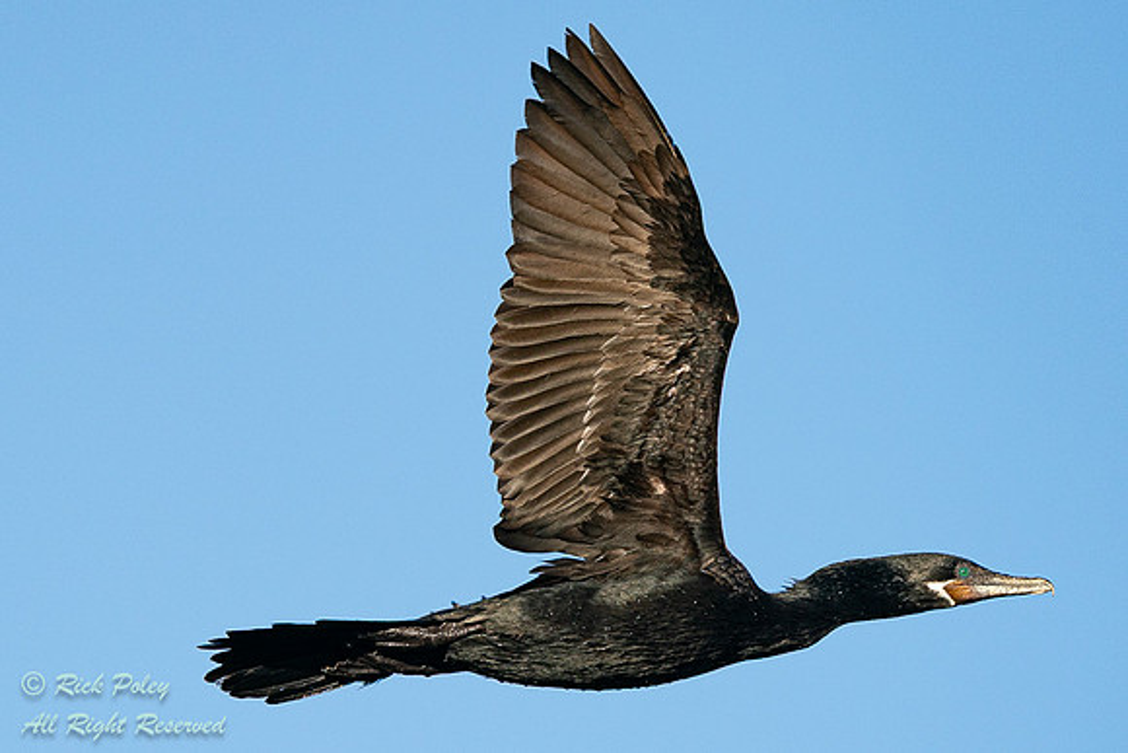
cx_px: 299
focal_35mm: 584
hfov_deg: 3.5
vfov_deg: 2.4
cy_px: 442
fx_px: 18297
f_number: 8
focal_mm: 397
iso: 1250
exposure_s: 1/2500
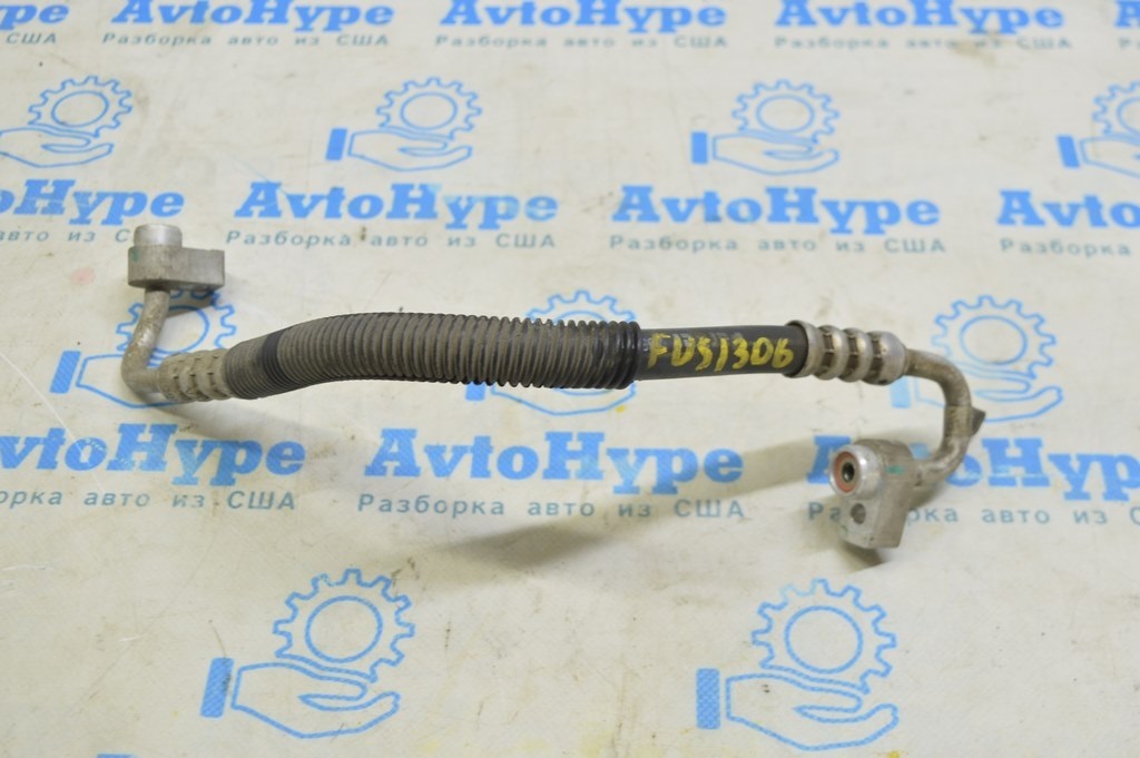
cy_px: 379
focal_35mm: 48
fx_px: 1519
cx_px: 570
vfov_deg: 28.0
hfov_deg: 41.1
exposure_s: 1/20
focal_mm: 32
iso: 400
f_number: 5.6
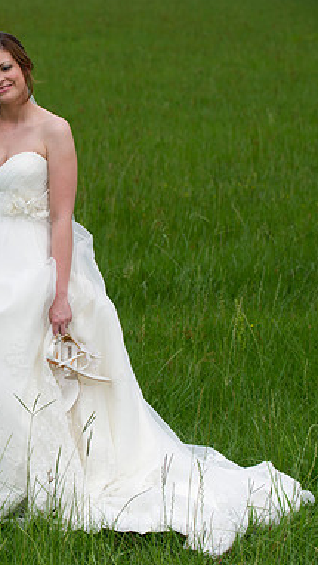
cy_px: 282
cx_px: -53
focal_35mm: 162
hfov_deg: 7.4
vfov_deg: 13.3
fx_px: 2427
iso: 500
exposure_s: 1/800
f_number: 4.5
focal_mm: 102
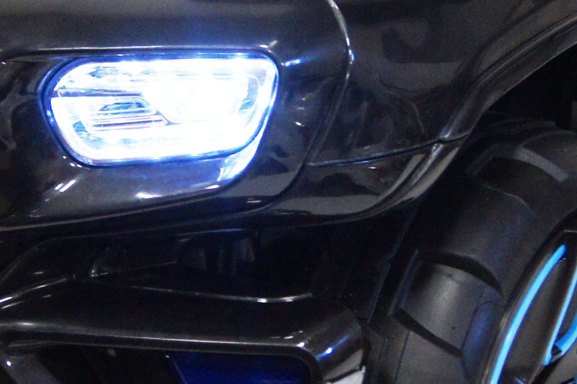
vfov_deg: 8.1
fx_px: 2708
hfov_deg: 12.2
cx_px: 212
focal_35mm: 169
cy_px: 87
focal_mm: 30
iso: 1250
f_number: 4.5
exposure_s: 1/50
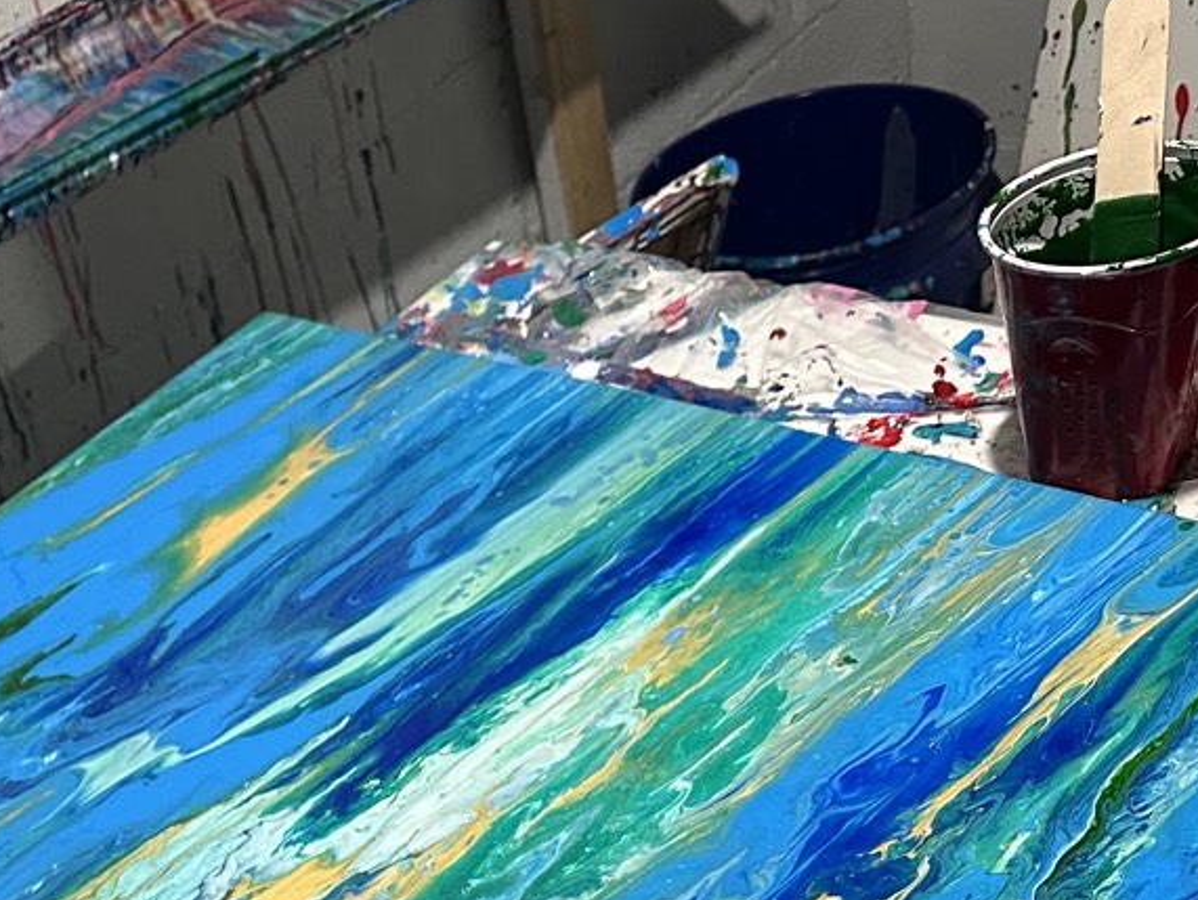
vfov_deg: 21.4
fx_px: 2182
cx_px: -48
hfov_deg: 28.5
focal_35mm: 63
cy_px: 1117
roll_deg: +26.0
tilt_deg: -41.2
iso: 500
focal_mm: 6.86
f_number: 1.78
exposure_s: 1/60
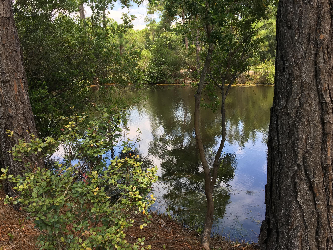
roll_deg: +2.8
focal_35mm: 32
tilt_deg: -9.8
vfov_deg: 44.1
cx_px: 159
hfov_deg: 56.8
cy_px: 118
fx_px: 308
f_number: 2.2
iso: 25
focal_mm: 4.15
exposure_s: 1/278
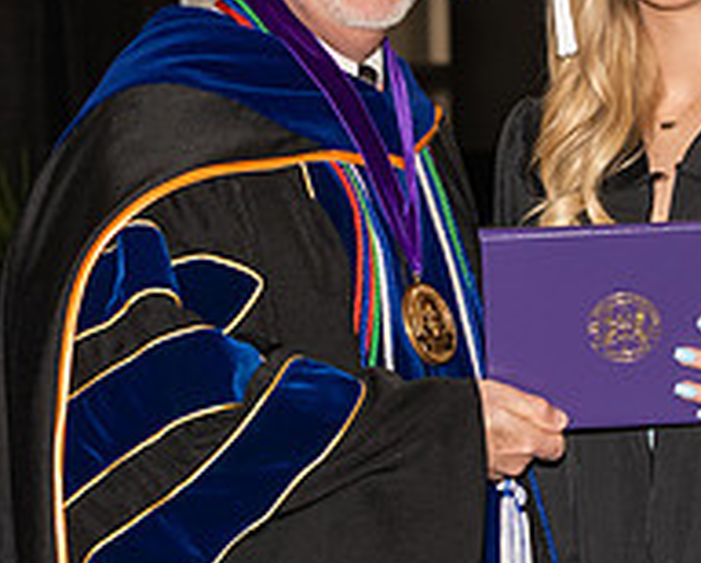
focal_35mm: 198
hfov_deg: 9.7
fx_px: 4112
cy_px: 243
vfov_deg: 7.8
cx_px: 500
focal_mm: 70
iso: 1000
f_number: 5.6
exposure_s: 1/200
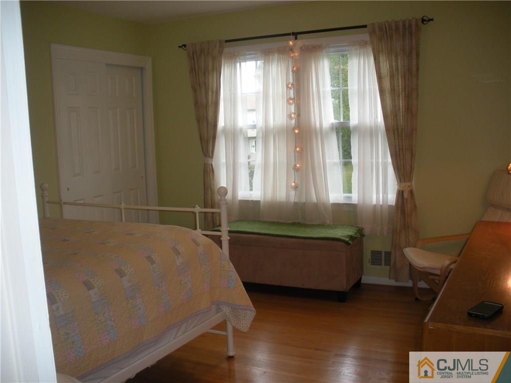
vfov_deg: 40.7
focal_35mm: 35
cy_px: 192
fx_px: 517
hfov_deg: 52.6
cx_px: 256
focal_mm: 6.3
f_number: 3.5
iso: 144
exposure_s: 1/59.4
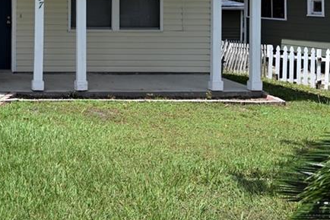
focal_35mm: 61
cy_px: -6
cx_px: -56
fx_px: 557
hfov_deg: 29.0
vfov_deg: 21.4
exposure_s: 1/400
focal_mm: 16.5
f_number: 8
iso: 100
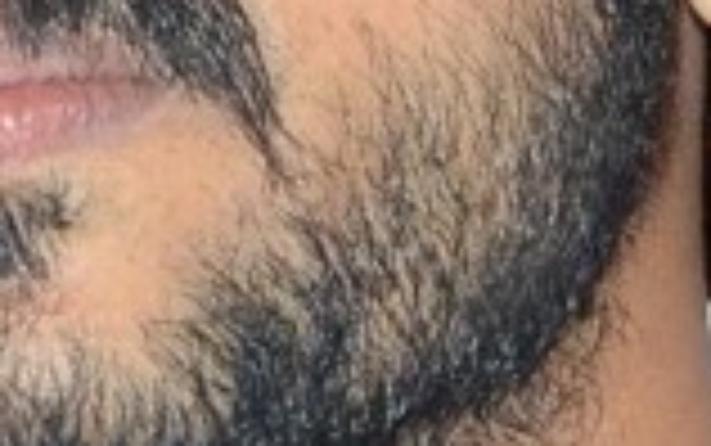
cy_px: 178
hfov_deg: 1.7
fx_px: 23538
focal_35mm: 1214
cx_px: -126
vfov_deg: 1.1
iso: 400
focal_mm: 105
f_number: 6.3
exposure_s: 1/125
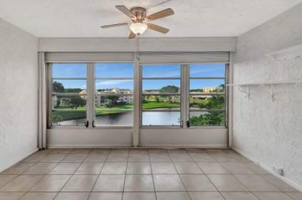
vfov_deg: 70.1
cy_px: 93
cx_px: 137
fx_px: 142
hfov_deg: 93.1
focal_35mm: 17
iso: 1000
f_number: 8
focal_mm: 10
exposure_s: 1/100
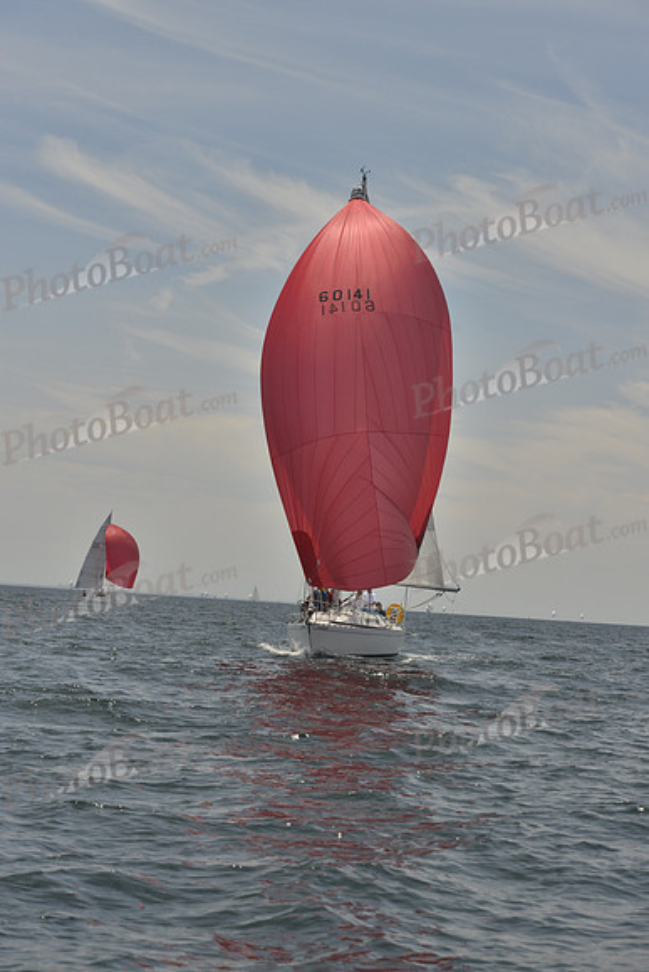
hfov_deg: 17.1
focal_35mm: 80
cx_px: 324
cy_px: 486
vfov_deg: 25.4
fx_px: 2162
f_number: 8
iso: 400
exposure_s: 1/800
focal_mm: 80
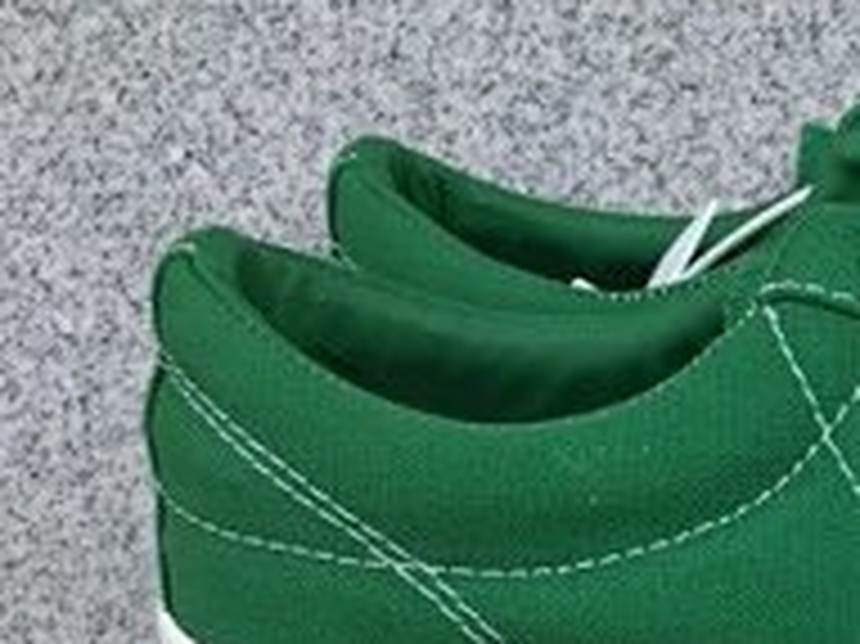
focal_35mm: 104
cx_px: 1148
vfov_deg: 13.7
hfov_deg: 17.6
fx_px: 2582
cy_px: 806
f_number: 2.4
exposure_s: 1/482
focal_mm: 3.3
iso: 25
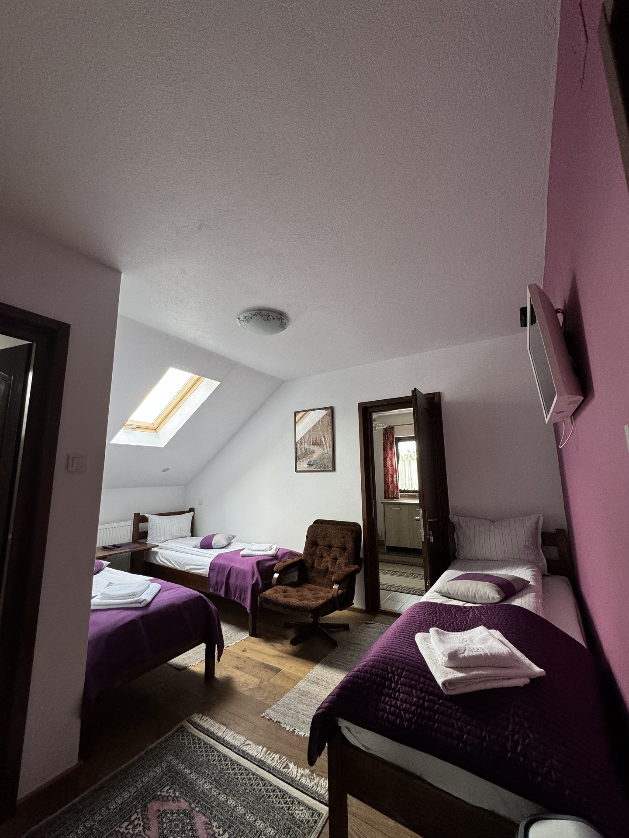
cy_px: 419
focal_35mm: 14
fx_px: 339
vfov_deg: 102.1
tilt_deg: +9.8
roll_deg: +1.1
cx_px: 314
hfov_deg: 85.7
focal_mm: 2.22
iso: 200
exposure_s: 1/99
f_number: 2.2
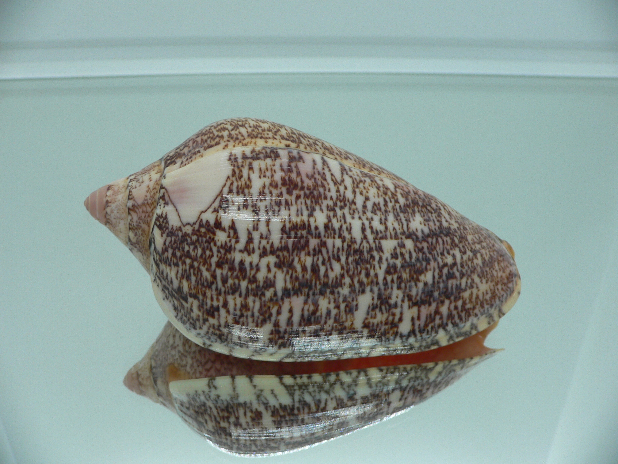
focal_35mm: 35
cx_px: 309
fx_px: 625
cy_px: 232
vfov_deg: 40.7
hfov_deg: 52.6
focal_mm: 4.6
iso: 80
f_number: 2.8
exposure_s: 1/60
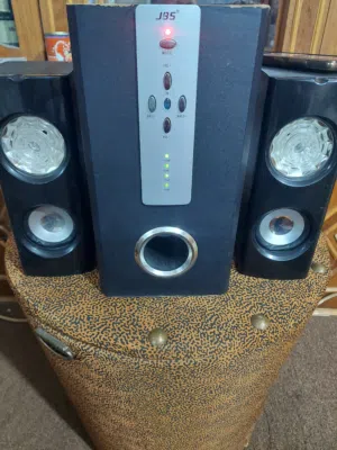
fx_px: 312
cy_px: 225
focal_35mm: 24
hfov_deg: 56.8
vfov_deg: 71.6
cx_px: 168
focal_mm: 5.23
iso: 400
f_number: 1.8
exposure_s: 1/24
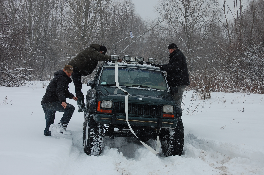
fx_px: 656
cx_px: 131
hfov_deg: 22.8
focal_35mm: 90
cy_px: 83
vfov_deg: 15.2
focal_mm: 55
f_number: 8
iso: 200
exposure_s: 1/250
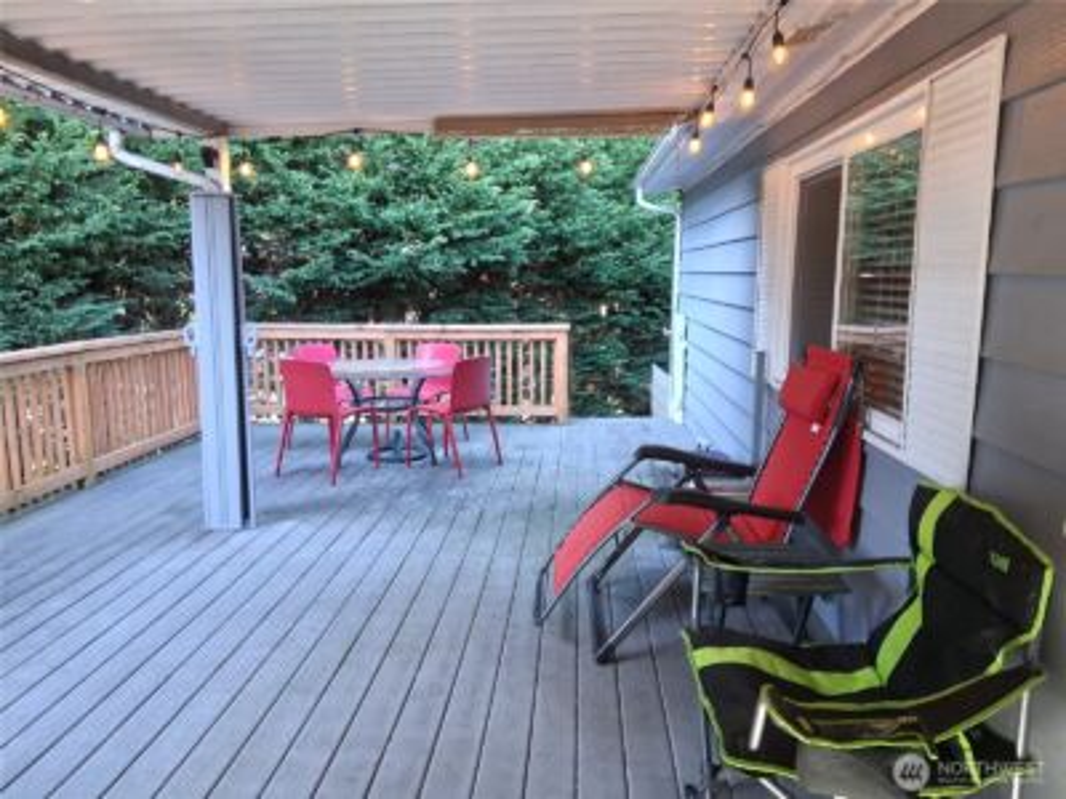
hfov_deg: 67.3
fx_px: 801
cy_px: 400
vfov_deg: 53.1
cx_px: 533
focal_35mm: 26
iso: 320
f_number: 1.8
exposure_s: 1/60
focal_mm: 3.98
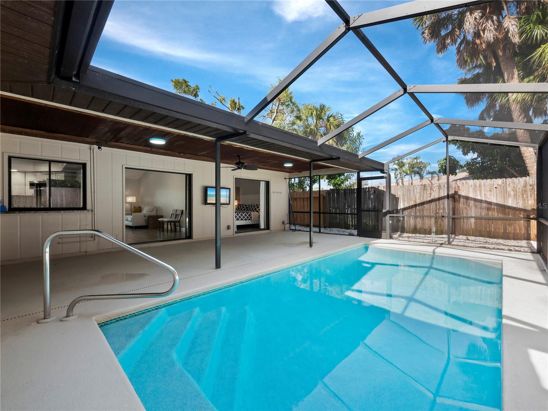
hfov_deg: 102.1
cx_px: 274
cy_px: 206
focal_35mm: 14
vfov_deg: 85.7
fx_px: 222
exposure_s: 1/25
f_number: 11
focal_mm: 7
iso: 400
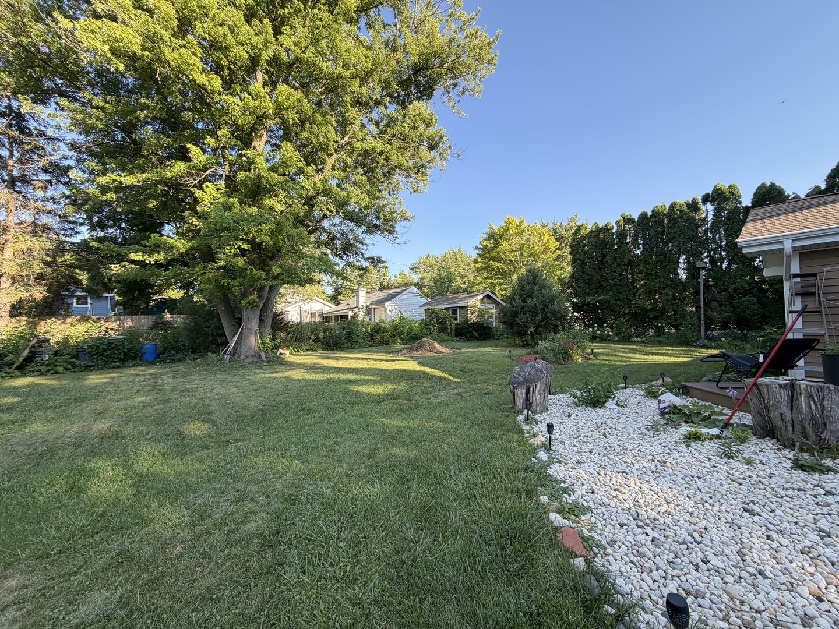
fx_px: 339
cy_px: 314
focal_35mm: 14
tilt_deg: +1.7
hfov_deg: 102.1
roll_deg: +1.1
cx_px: 420
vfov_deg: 85.7
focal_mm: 2.22
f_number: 2.2
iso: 50
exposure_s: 1/208
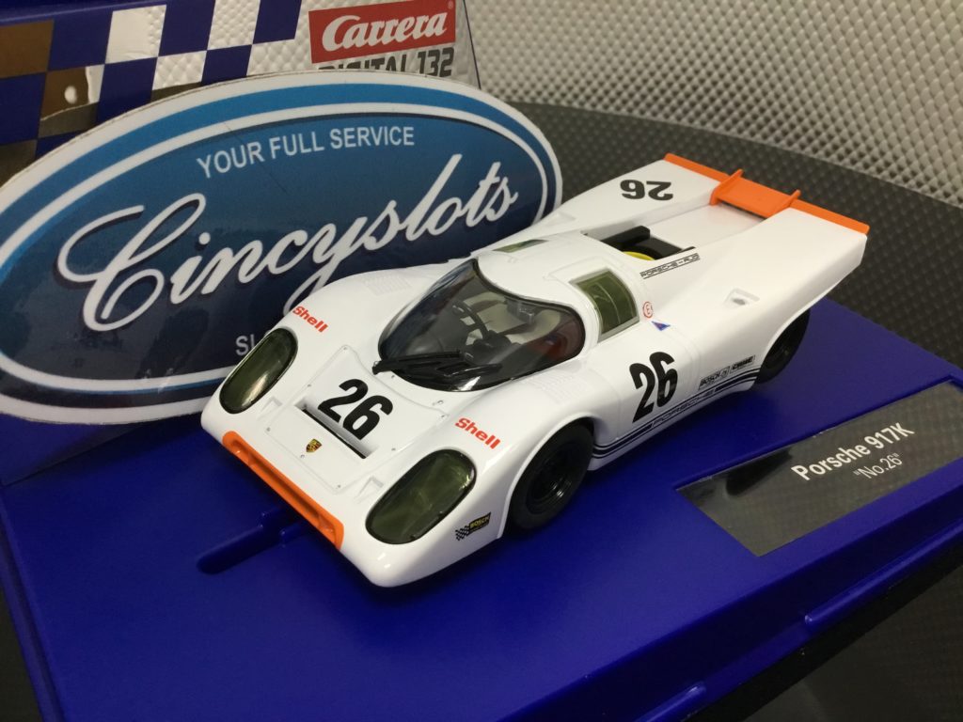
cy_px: 361
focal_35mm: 31
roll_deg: +1.4
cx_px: 482
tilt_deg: -32.2
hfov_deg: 58.4
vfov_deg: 45.4
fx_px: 862
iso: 100
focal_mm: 3.3
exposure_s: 1/30
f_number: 2.4
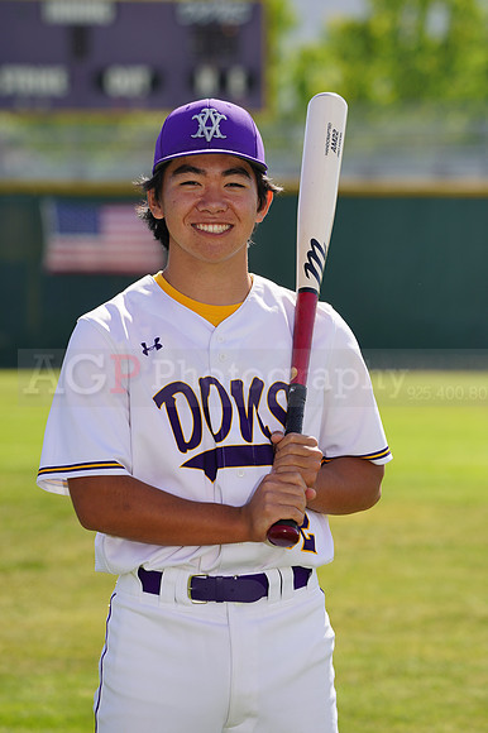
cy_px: 366
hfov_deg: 5.2
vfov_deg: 7.9
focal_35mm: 262
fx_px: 5333
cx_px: 244
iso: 100
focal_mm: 262
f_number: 8
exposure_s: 1/250
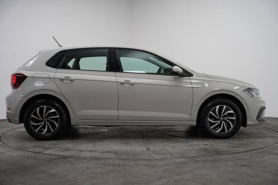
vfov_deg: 29.4
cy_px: 92
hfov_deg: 43.0
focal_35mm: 46
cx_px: 139
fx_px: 353
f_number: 4
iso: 1000
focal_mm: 45.7
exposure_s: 1/160
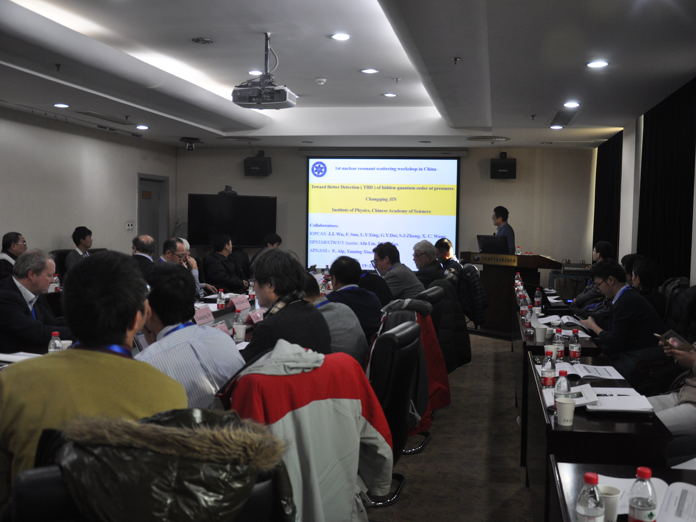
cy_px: 261
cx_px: 390
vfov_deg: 39.7
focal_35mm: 36
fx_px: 724
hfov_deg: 51.2
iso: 500
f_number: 3.8
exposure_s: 1/45
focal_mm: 22
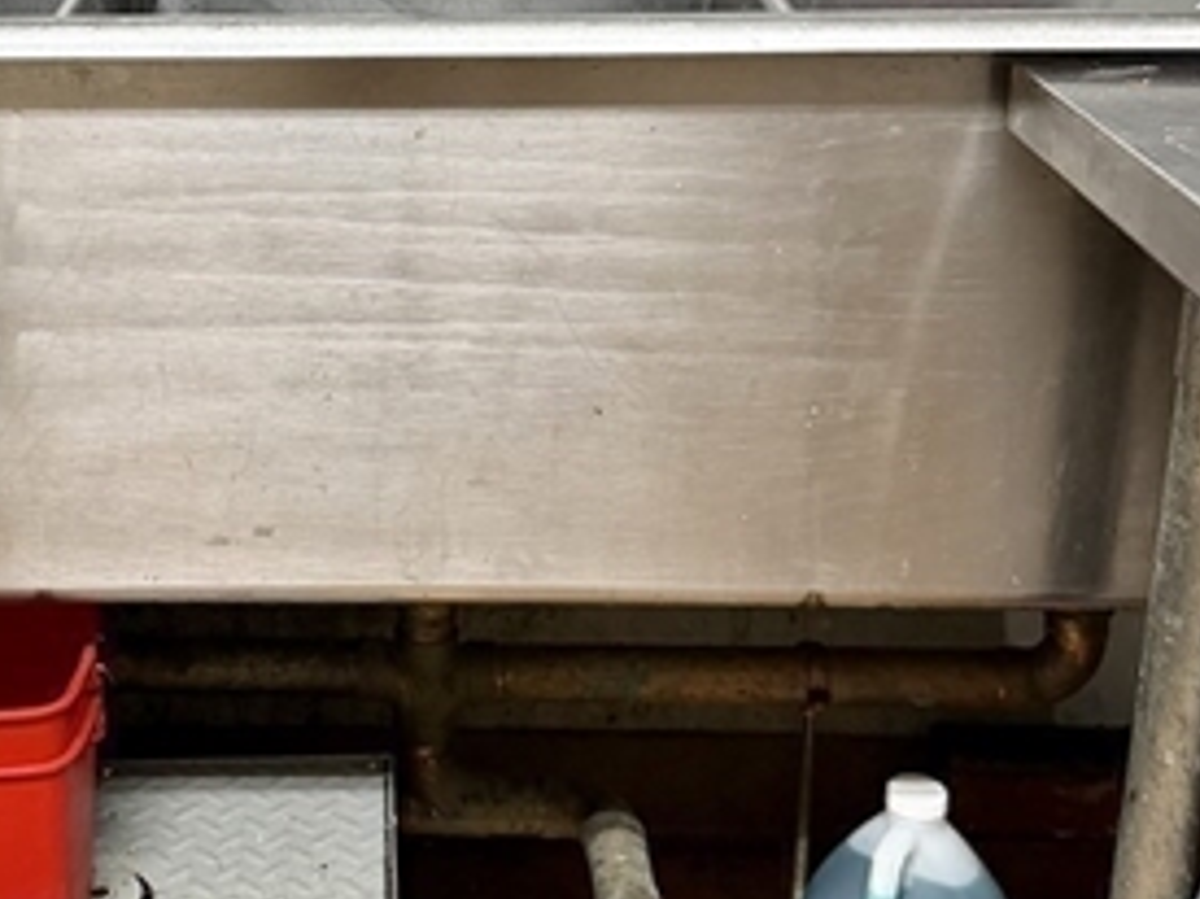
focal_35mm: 67
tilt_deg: -16.5
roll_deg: -0.9
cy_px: 144
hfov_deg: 28.7
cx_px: 362
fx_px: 2322
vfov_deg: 21.6
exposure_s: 1/60
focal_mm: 6.76
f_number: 1.78
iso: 250
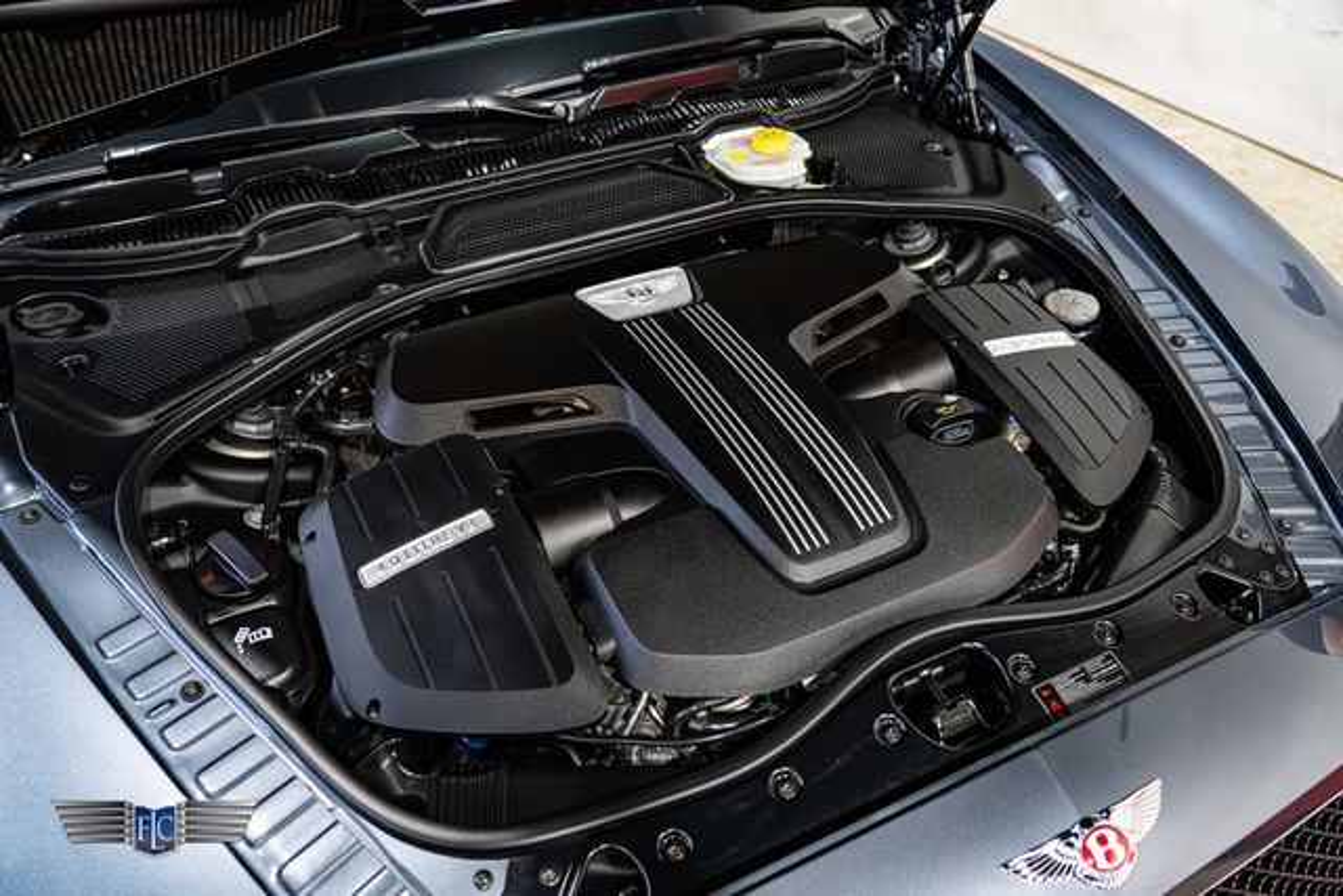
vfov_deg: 41.1
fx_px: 1194
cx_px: 672
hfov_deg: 58.7
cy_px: 448
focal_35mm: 32
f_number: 4
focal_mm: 32
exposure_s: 1/40
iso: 1250
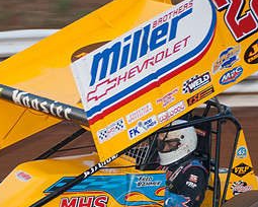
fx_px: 2321
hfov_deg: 6.4
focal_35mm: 304
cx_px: 123
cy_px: 135
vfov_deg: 5.1
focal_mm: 95
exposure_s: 1/400
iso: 250
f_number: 2.8
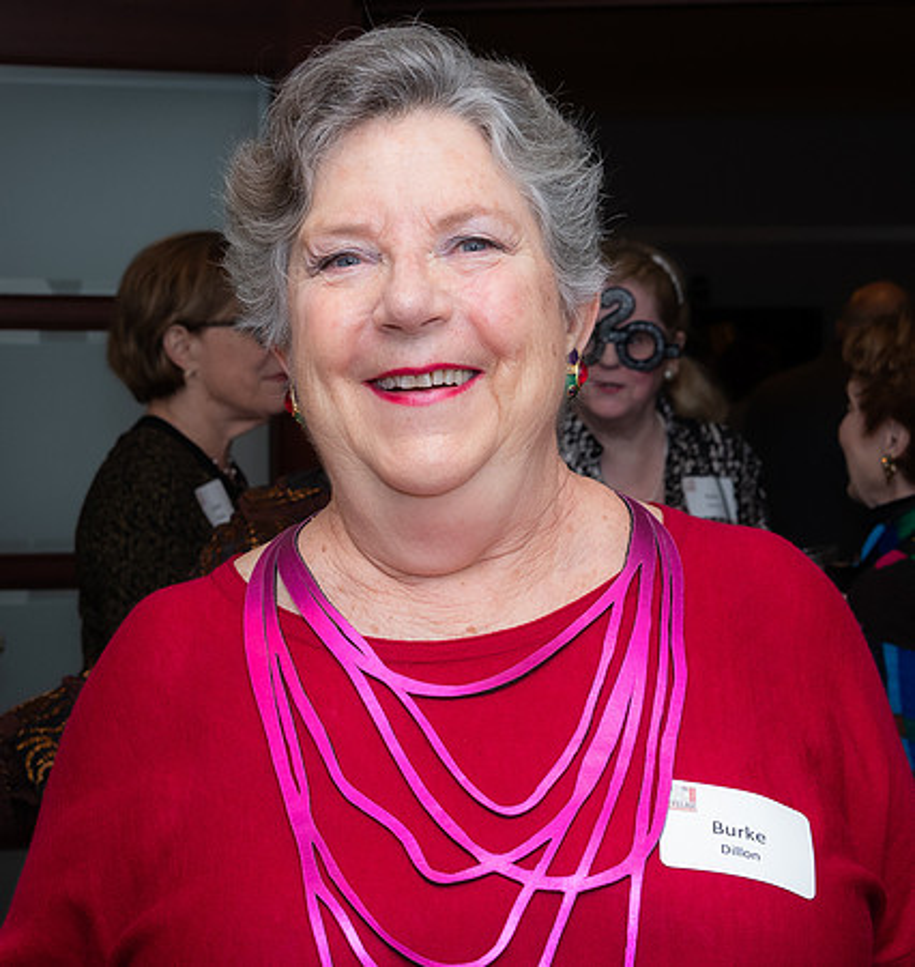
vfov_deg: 19.2
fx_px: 2851
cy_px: 561
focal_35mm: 93
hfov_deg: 18.2
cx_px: 419
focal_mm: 34
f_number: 7.1
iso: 500
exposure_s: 1/60
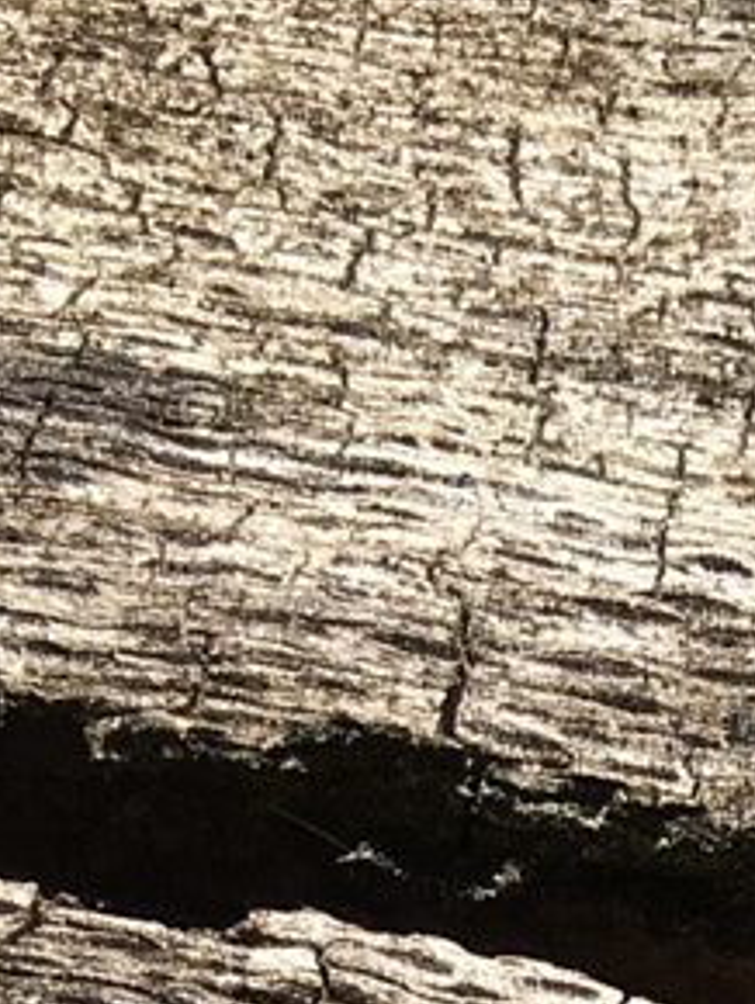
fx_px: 4646
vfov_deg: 10.1
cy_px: 2700
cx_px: 1403
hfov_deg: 8.9
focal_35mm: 160
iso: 25
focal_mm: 4.15
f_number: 2.2
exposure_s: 1/1451
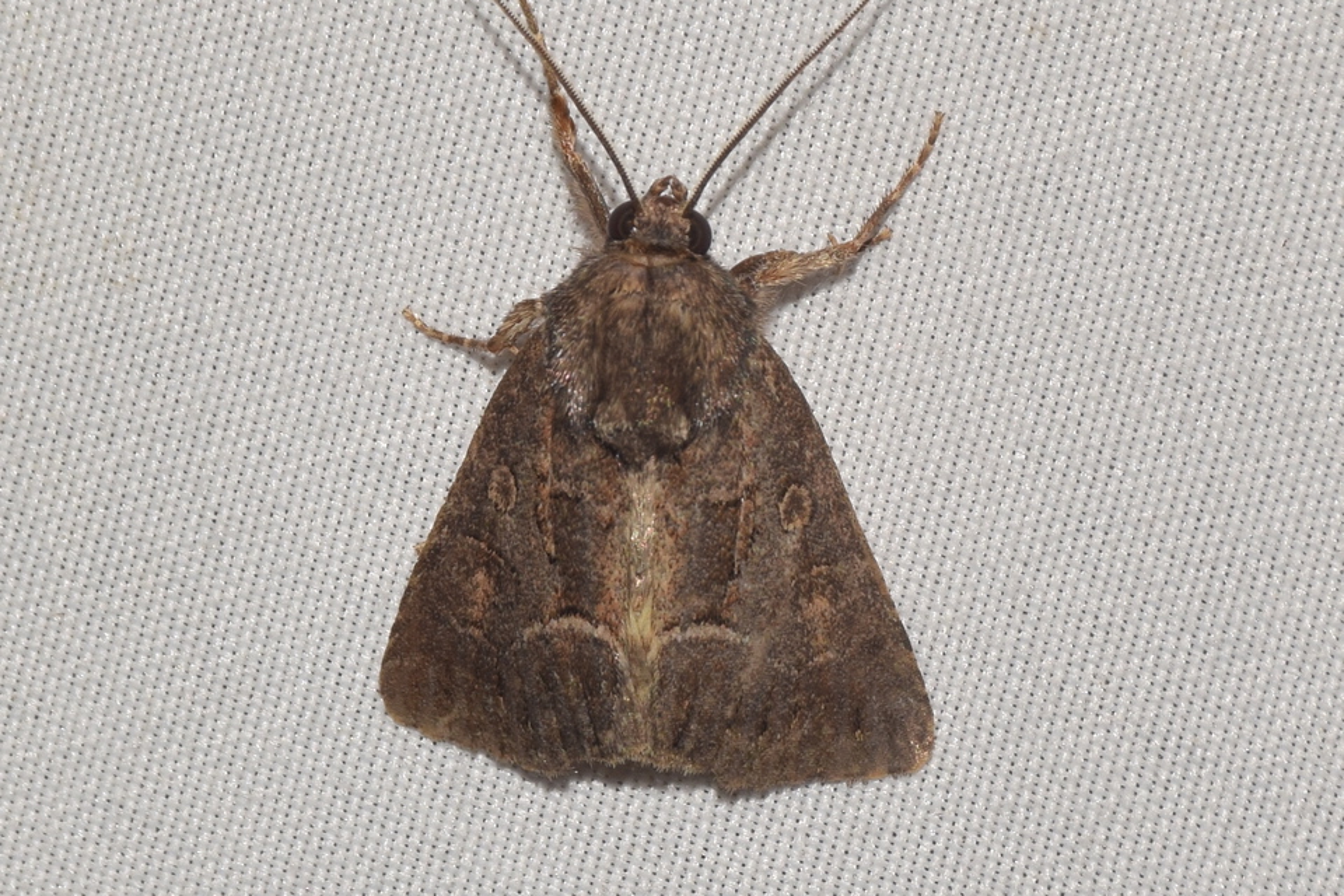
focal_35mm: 210
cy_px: 448
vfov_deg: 6.5
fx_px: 7839
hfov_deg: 9.8
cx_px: 672
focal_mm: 140
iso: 100
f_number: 13
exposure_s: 1/160
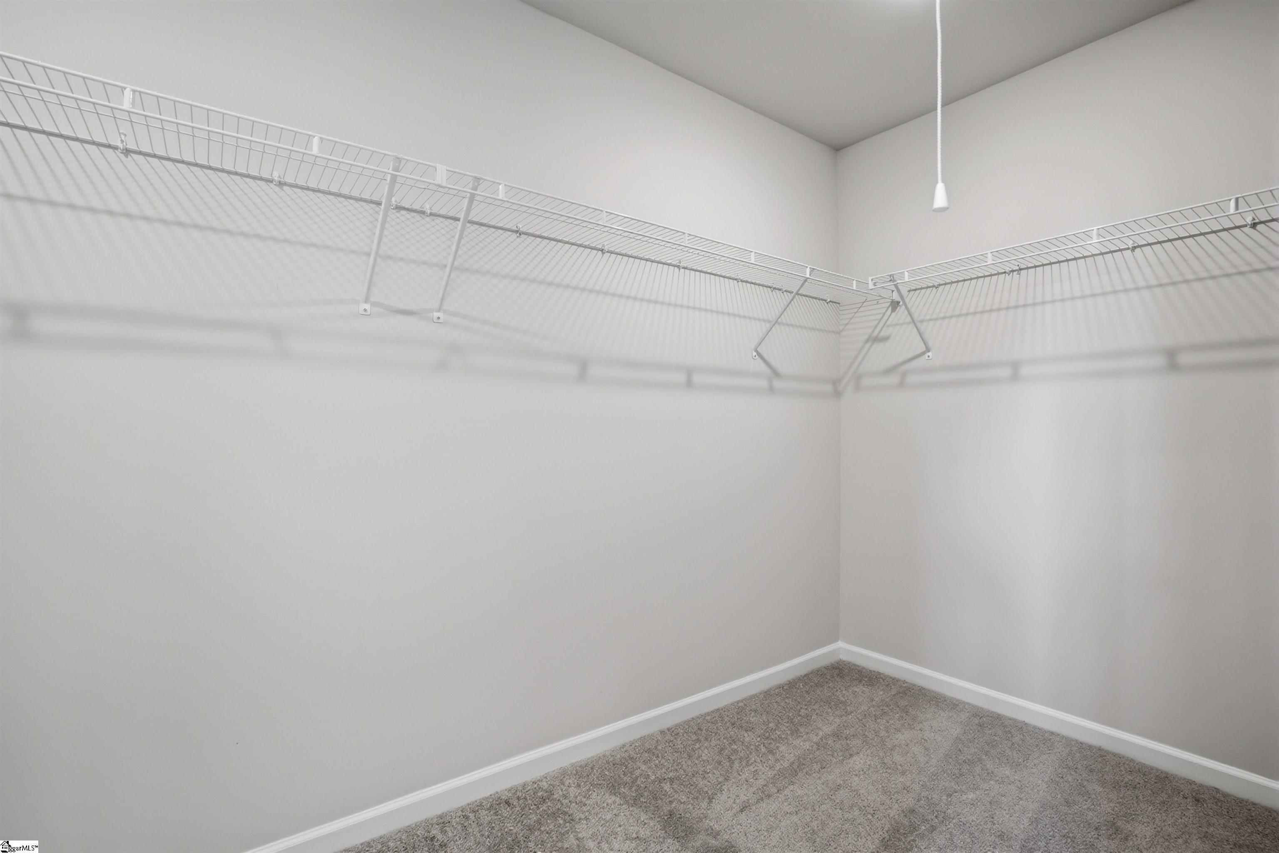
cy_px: 426
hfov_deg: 96.7
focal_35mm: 16
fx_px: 568
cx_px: 640
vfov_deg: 73.7
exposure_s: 1/80
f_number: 9
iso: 200
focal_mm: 16
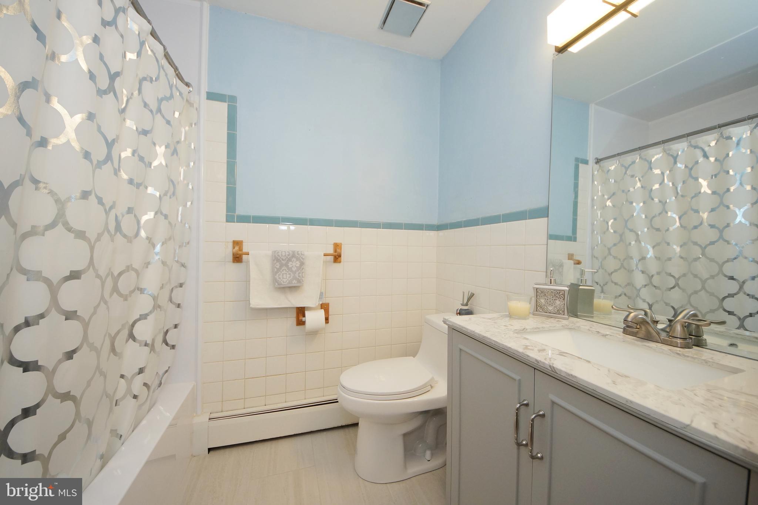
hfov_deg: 112.6
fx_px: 253
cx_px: 379
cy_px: 252
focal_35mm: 12
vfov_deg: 90.0
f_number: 5.6
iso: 800
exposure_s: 1/80
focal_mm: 8
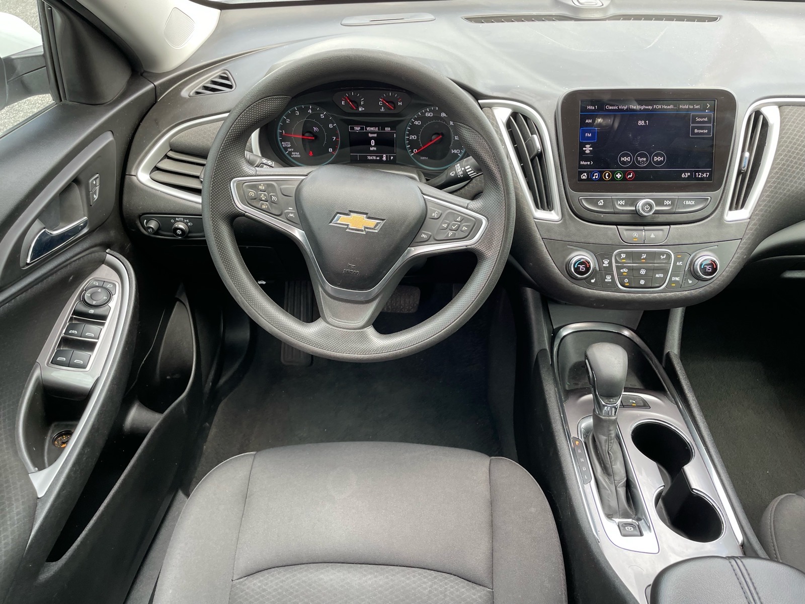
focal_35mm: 26
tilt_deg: -37.9
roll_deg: -2.1
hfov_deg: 67.3
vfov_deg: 53.1
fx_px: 605
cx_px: 402
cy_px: 302
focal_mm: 4.2
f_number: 1.6
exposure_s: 1/121
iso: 64
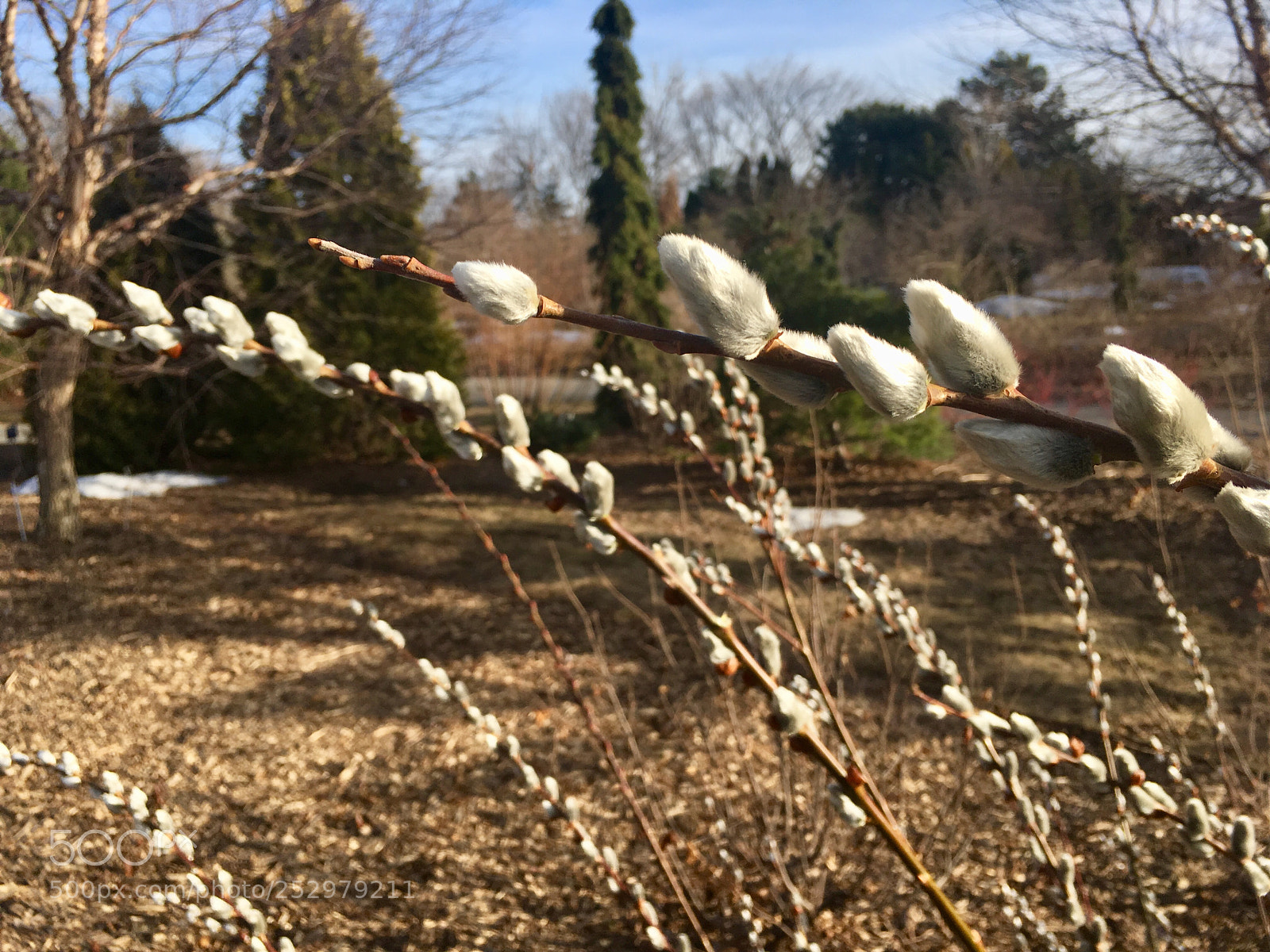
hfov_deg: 61.7
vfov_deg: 48.2
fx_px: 1064
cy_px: 476
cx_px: 635
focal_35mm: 29
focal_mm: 4.15
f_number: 2.2
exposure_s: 1/1012
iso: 25
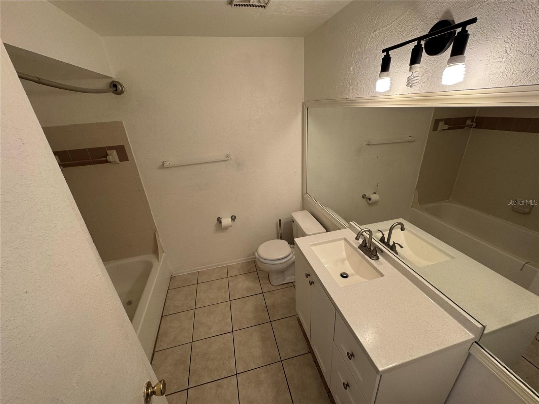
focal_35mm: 14
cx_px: 270
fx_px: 218
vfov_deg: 85.7
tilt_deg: -23.5
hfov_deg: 102.1
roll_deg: +3.0
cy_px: 202
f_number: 2.2
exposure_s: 1/120
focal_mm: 2.22
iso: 100
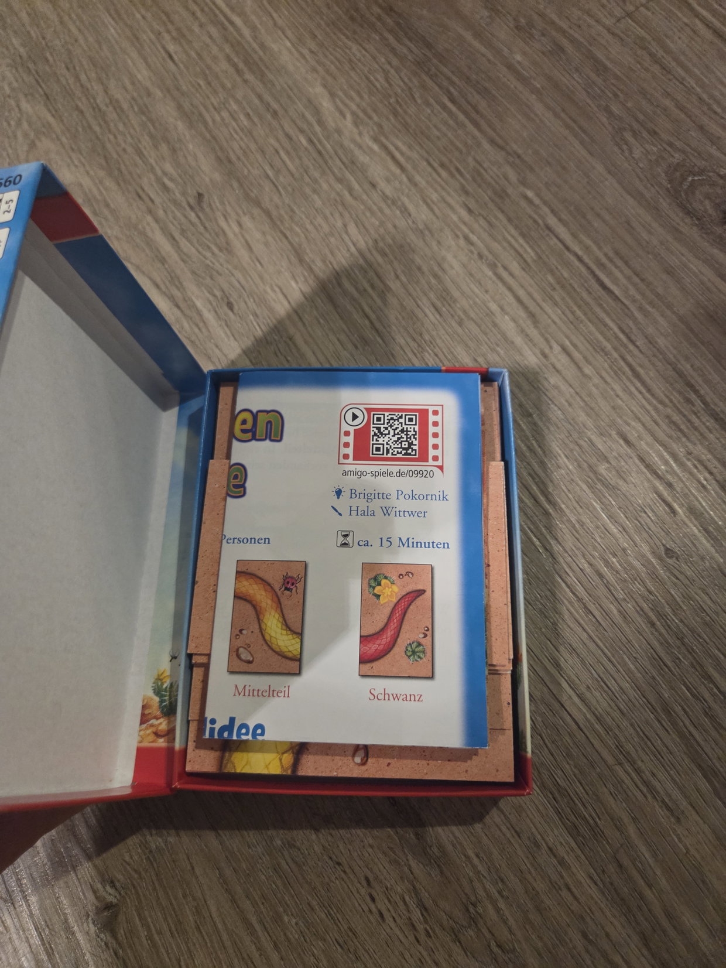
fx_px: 643
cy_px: 484
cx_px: 363
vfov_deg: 73.9
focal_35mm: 23
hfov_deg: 58.9
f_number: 1.8
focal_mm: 5.4
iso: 1600
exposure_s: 1/100
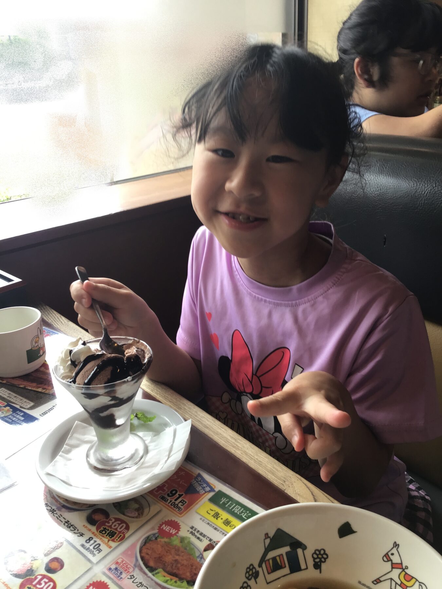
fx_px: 528
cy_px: 294
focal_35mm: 31
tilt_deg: -24.8
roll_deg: +2.4
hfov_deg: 45.4
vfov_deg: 58.4
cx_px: 221
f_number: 2.4
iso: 25
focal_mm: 3.3
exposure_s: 1/60
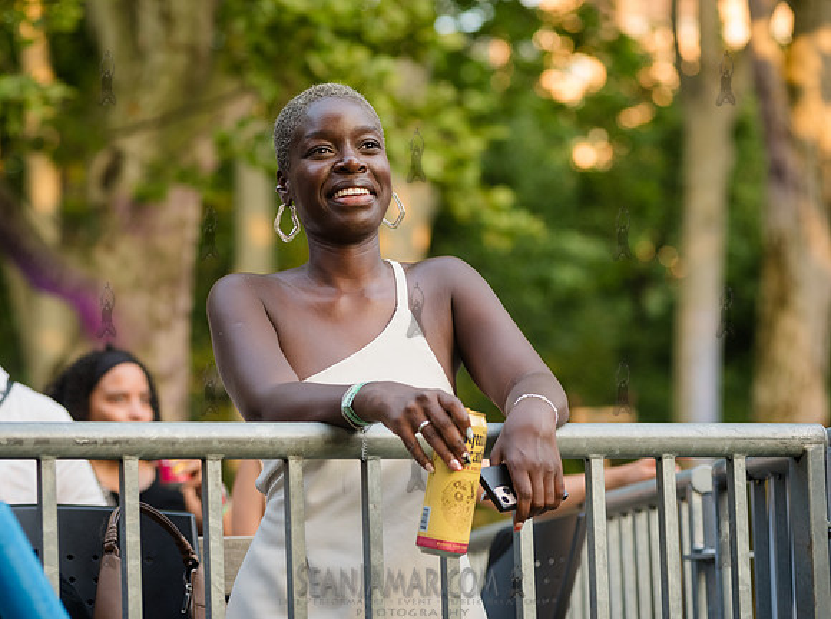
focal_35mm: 137
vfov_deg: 10.8
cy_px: 290
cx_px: 357
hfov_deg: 14.4
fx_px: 3287
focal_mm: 120
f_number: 4
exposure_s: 1/250
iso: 1000
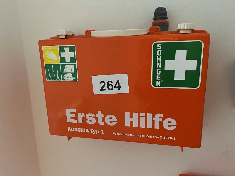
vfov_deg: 53.1
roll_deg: +1.3
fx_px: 177
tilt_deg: -11.8
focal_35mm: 26
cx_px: 118
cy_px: 88
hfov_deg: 67.3
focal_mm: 5.1
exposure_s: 1/33
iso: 640
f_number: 1.6
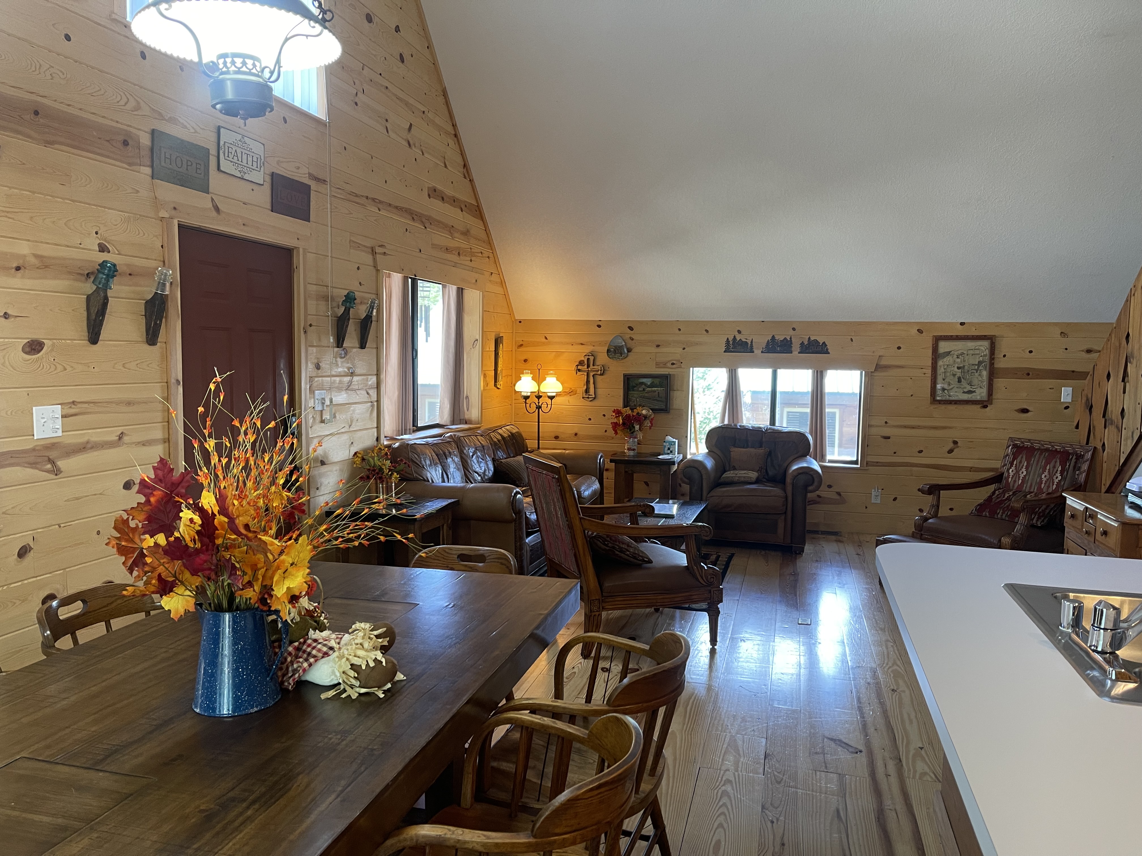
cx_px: 571
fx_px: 858
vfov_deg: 53.1
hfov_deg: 67.3
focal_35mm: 26
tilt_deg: -5.7
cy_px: 428
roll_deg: -0.8
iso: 125
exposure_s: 1/60
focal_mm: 5.1
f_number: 1.6
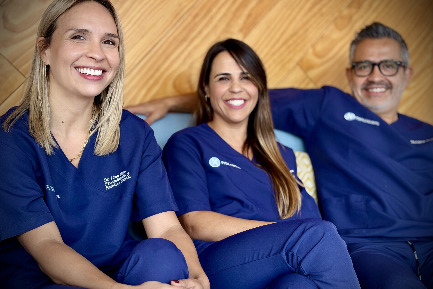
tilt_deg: -2.0
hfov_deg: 36.2
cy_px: 137
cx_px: 216
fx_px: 661
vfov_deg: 24.6
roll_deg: +0.6
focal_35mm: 55
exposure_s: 1/50
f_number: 1.6
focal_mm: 5.96
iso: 64
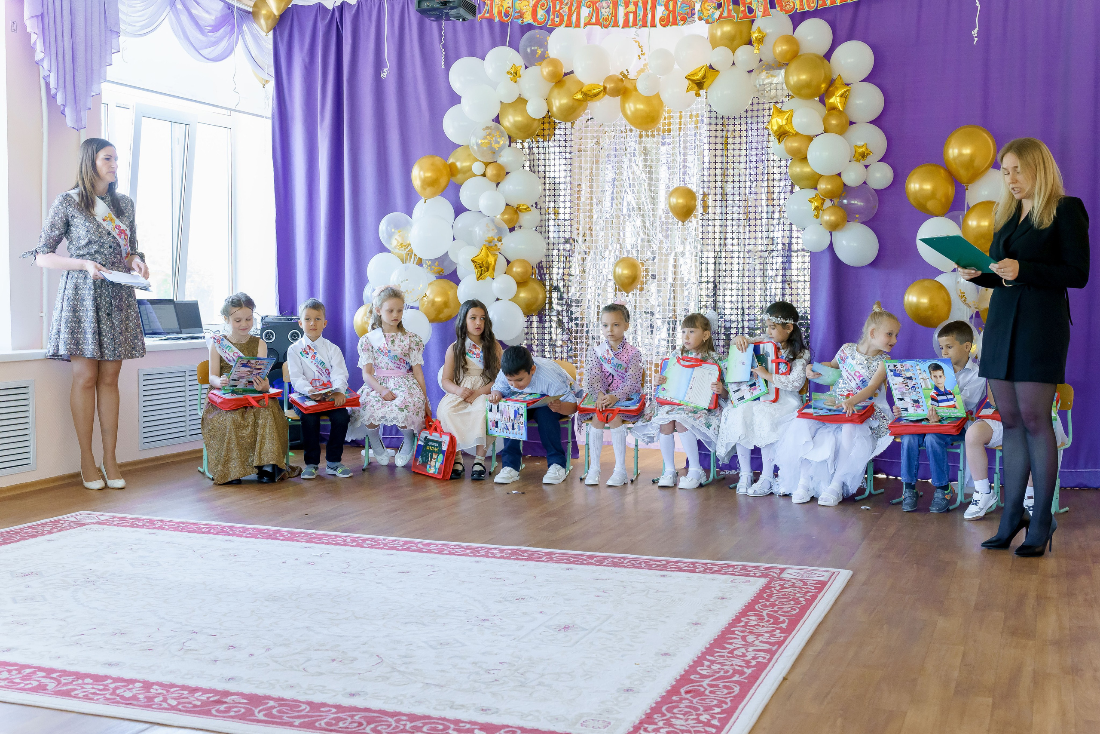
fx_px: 1288
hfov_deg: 46.3
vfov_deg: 31.8
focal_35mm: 42
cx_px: 561
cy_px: 364
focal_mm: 41
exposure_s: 1/160
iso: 3200
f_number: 5.6
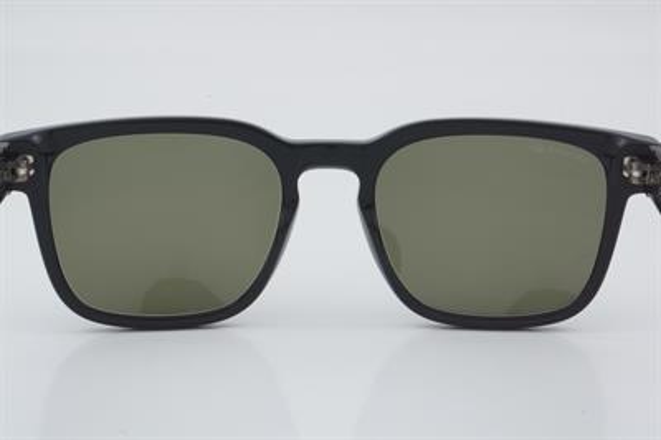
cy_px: 220
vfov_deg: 16.5
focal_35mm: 82
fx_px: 1514
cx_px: 330
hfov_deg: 24.6
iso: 100
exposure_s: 1/3
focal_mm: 55
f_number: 32
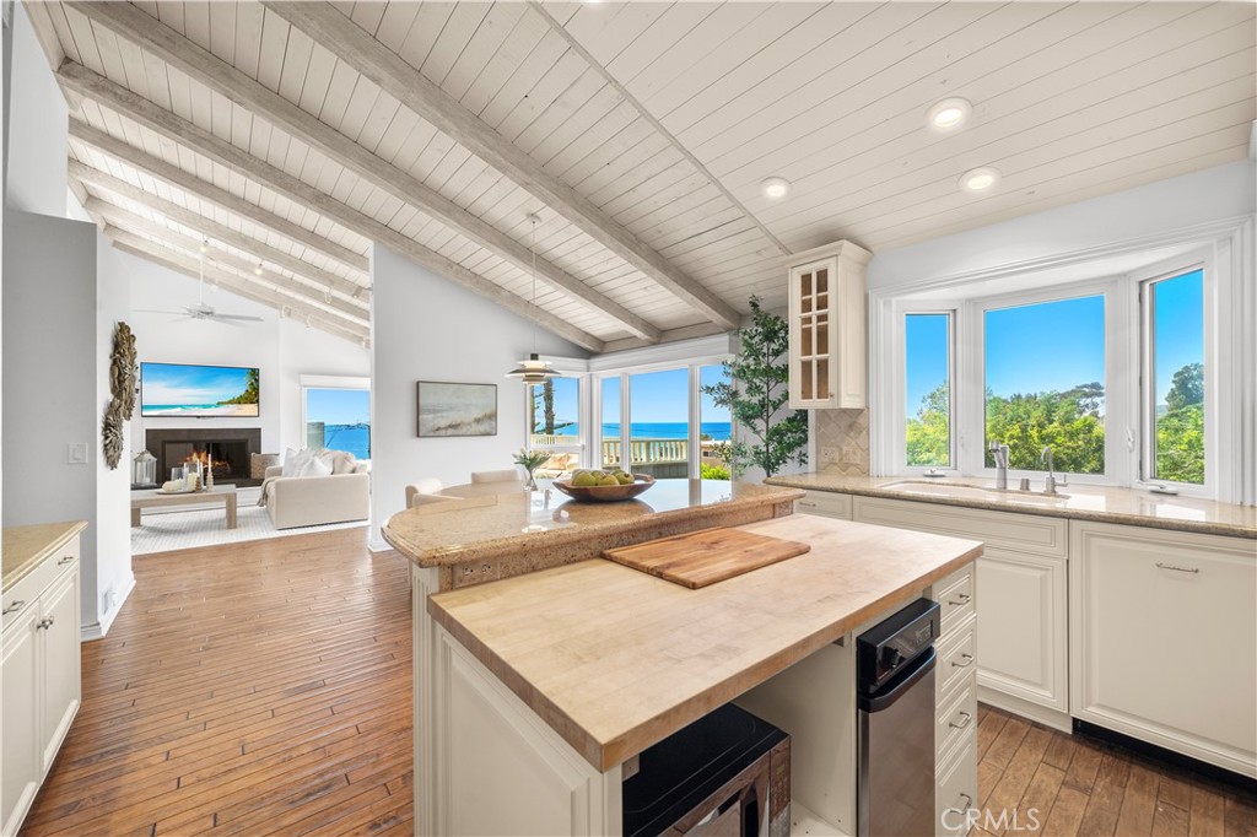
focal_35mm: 13
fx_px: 454
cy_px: 418
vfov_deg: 85.4
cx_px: 628
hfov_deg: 108.3
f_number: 8
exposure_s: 1/6
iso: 500
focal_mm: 13
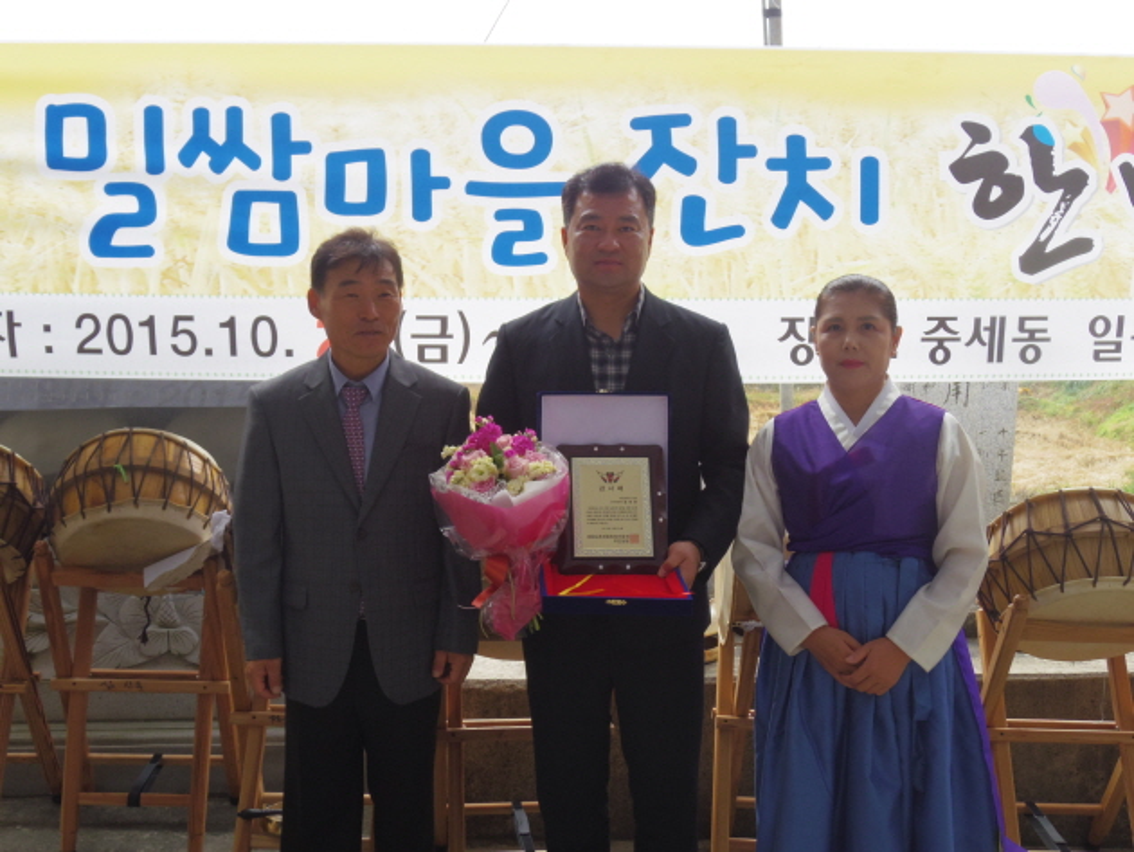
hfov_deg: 45.8
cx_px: 567
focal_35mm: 41
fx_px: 1344
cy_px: 426
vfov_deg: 35.2
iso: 200
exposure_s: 1/200
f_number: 4
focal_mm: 7.4
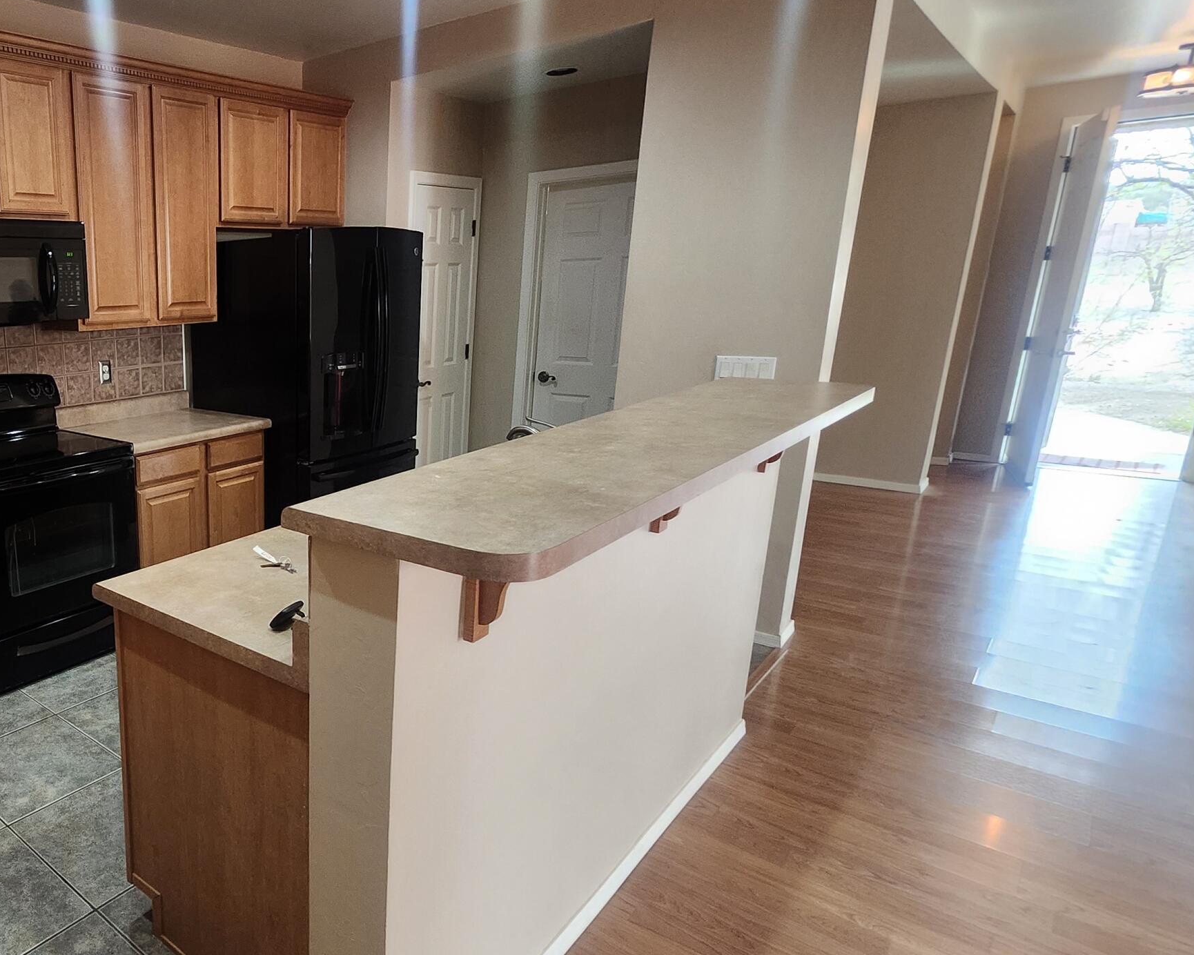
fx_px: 777
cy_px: 484
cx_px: 204
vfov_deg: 63.1
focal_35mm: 22
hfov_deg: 66.5
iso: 320
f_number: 2.2
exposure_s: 1/60
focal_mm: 1.74
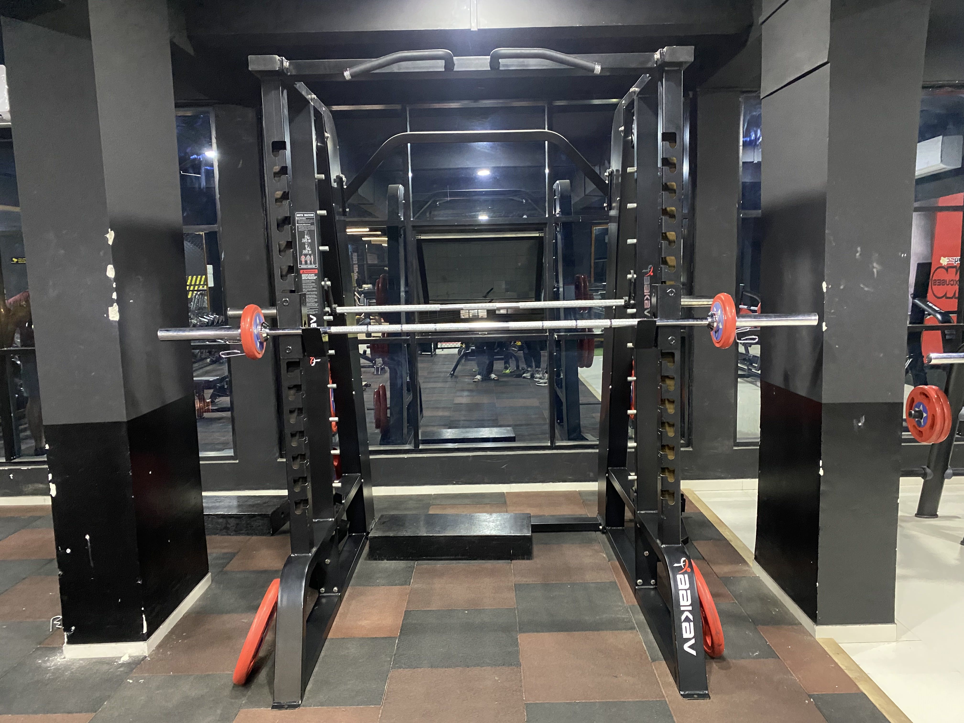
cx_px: 482
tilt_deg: -8.3
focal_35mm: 26
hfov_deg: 67.3
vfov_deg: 53.1
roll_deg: +1.8
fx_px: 724
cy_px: 362
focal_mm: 4.25
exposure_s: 1/25
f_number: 1.8
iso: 640
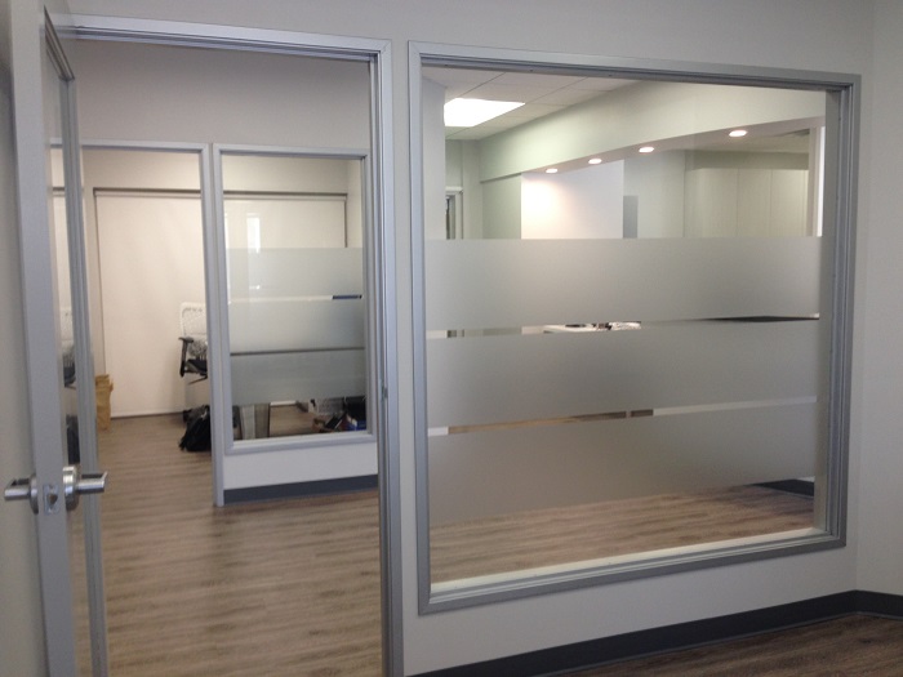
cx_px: 452
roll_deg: +0.2
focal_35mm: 33
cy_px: 338
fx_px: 861
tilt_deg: -5.2
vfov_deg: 42.9
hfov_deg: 55.4
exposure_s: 1/20
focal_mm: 4.12
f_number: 2.4
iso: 50
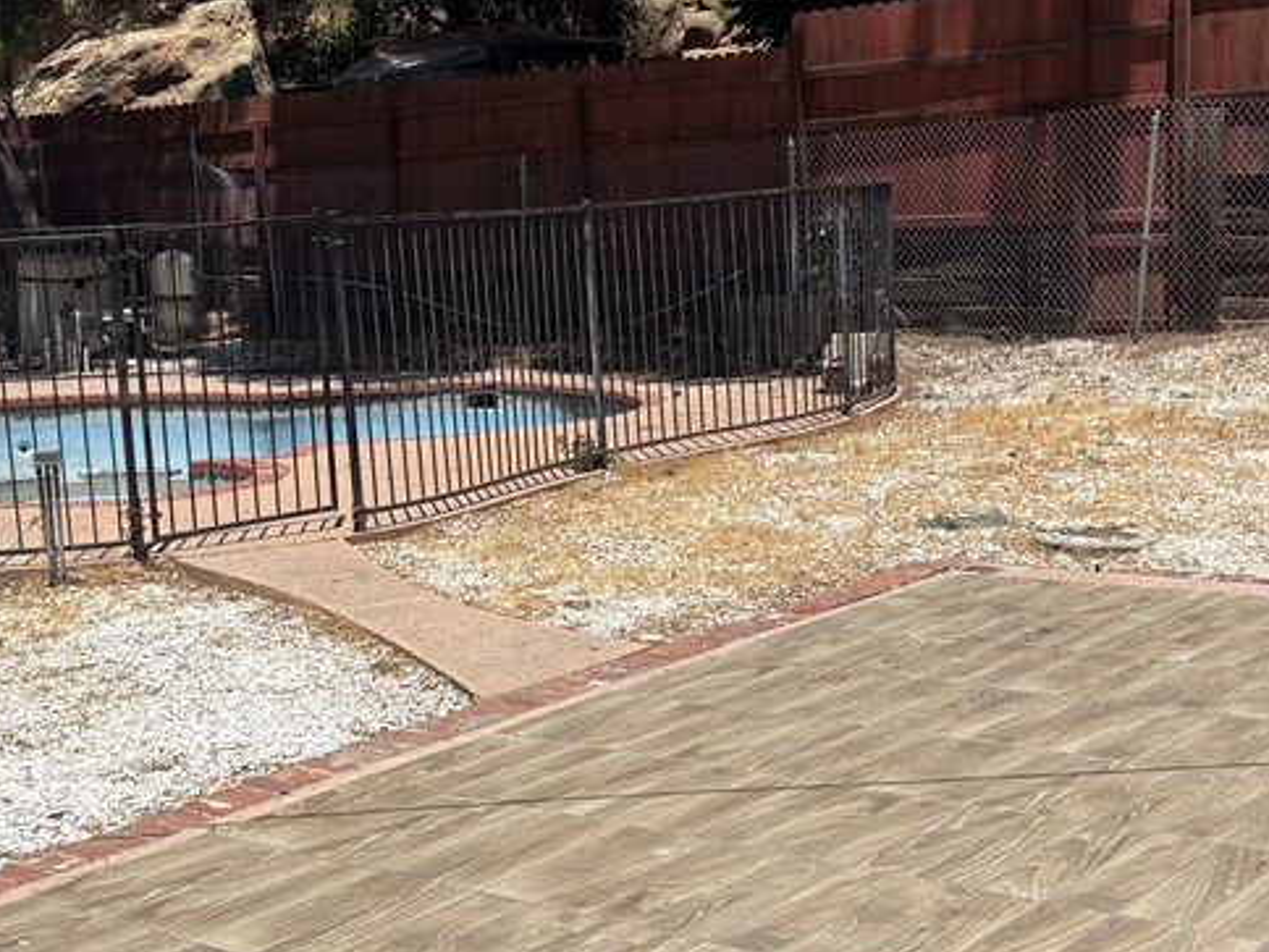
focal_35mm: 55
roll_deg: +2.5
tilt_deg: -10.7
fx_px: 2016
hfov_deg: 34.4
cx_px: 354
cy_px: 585
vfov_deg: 26.5
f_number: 1.6
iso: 50
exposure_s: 1/5814
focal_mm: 5.96
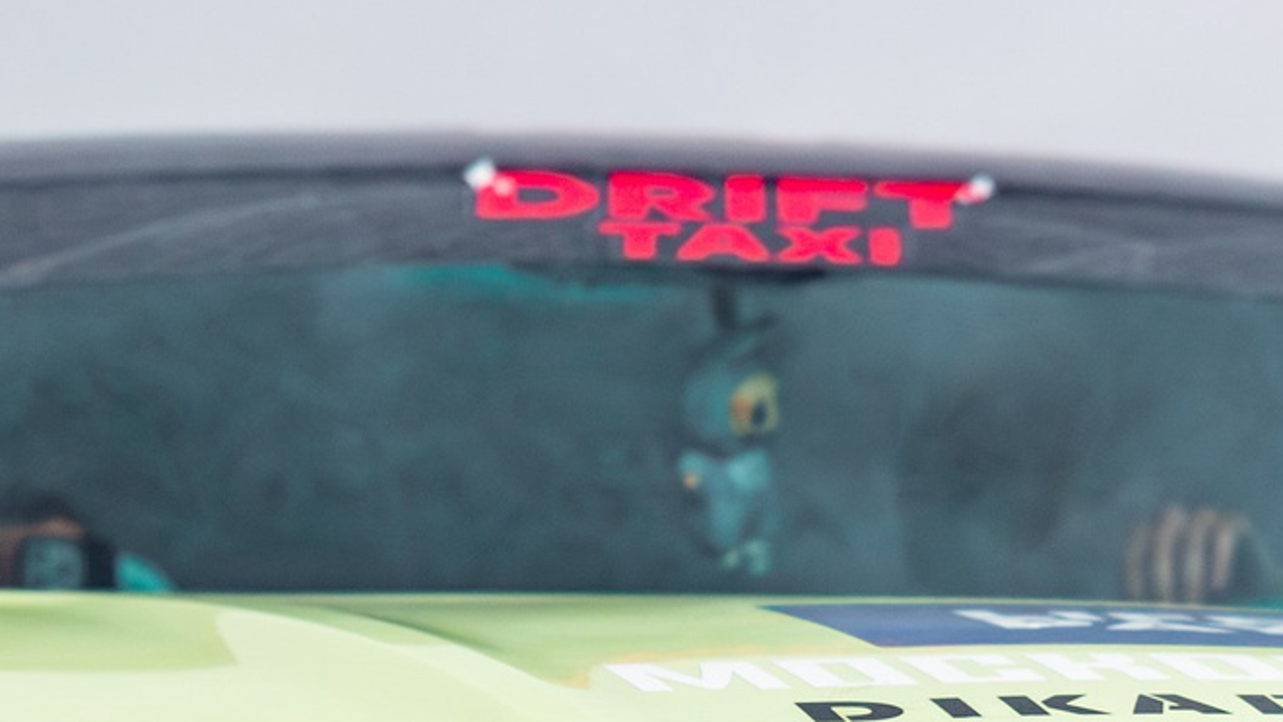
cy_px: 1154
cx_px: 850
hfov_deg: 6.1
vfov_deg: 3.4
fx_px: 12011
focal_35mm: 353
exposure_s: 1/640
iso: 800
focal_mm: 85
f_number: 2.2
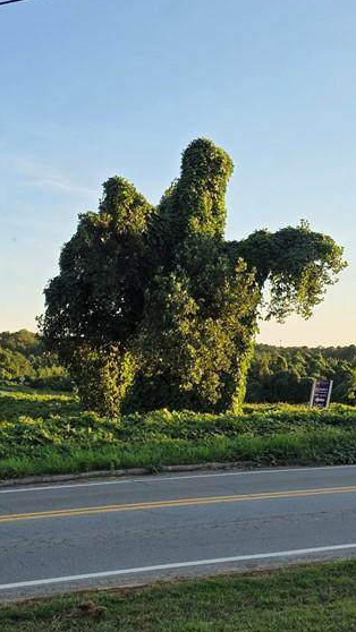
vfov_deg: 44.6
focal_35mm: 46
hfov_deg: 25.9
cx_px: 143
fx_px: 772
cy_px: 331
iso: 80
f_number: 1.7
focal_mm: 6.25
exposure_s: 1/2359
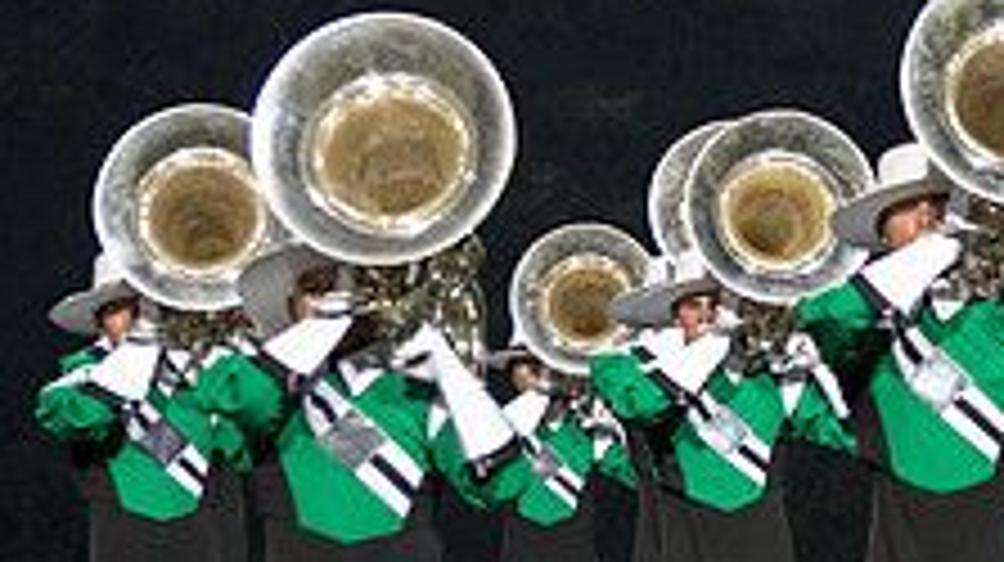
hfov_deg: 6.4
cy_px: 394
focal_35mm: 335
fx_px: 8911
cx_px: 1379
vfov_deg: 3.6
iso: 5000
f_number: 4.5
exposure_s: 1/200
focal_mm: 98
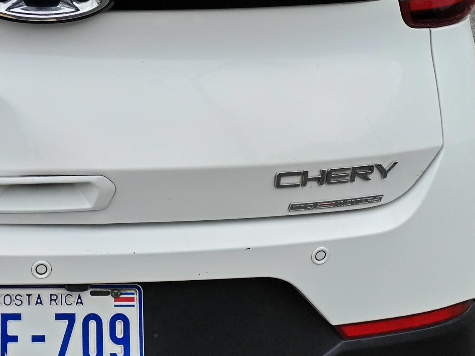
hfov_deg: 18.8
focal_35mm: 101
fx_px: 1386
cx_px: -22
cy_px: 8
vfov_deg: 14.4
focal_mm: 4.75
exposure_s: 1/1139
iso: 100
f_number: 1.8
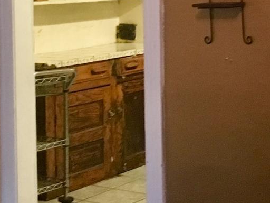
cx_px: 203
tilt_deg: -0.1
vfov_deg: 12.6
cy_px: -3
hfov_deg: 16.9
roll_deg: +1.0
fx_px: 905
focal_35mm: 116
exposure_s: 1/15
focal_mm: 4.15
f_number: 2.2
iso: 250
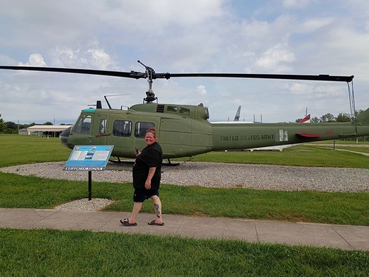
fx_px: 309
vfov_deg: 48.2
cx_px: 184
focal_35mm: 29
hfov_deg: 61.7
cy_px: 138
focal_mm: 4.27
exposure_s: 1/1225
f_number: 1.8
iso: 102
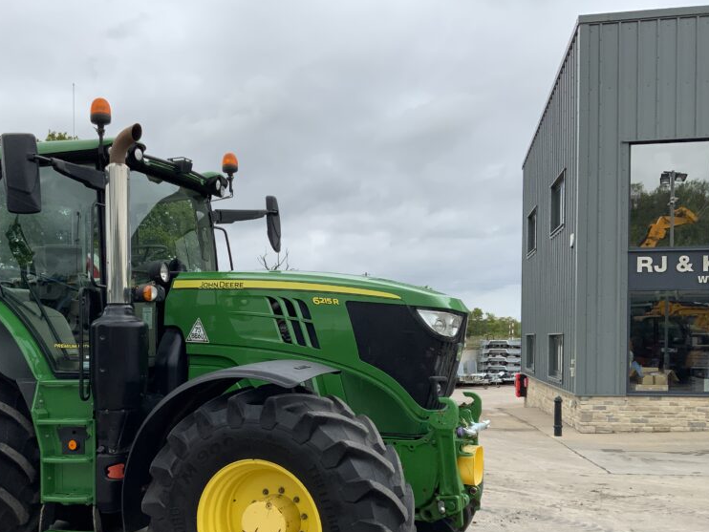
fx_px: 820
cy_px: 362
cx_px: 247
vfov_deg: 35.6
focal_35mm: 40
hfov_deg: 46.2
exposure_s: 1/1279
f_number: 1.8
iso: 16
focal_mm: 3
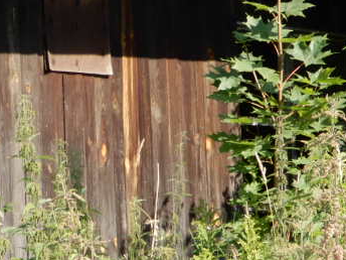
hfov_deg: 9.4
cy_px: 183
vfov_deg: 7.1
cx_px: 53
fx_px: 2089
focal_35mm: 209
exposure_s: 1/250
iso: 80
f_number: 4
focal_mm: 8
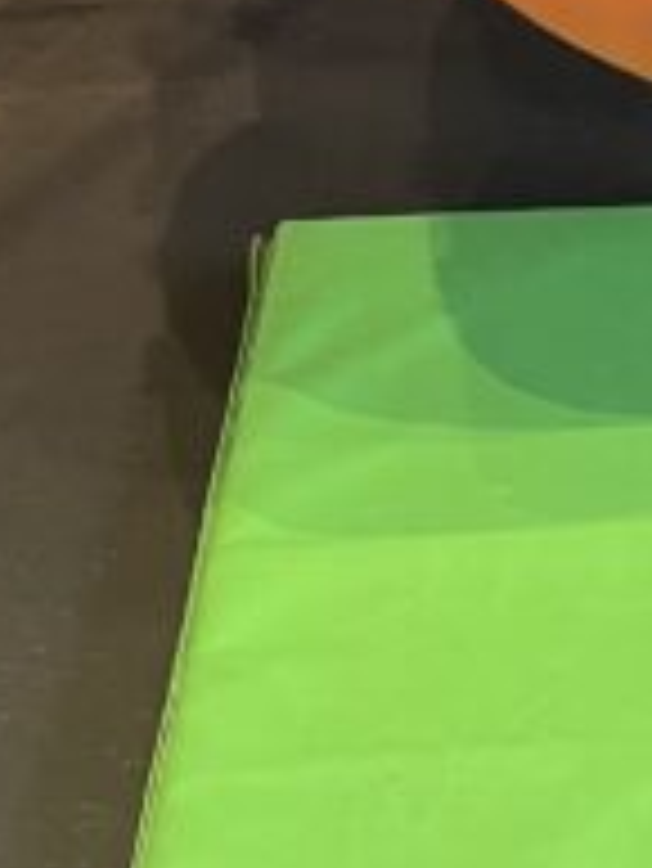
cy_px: -283
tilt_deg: -18.7
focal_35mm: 138
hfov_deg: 10.6
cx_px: 800
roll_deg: +1.7
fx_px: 3462
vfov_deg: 13.7
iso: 80
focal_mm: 5.1
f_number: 1.6
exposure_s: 1/60
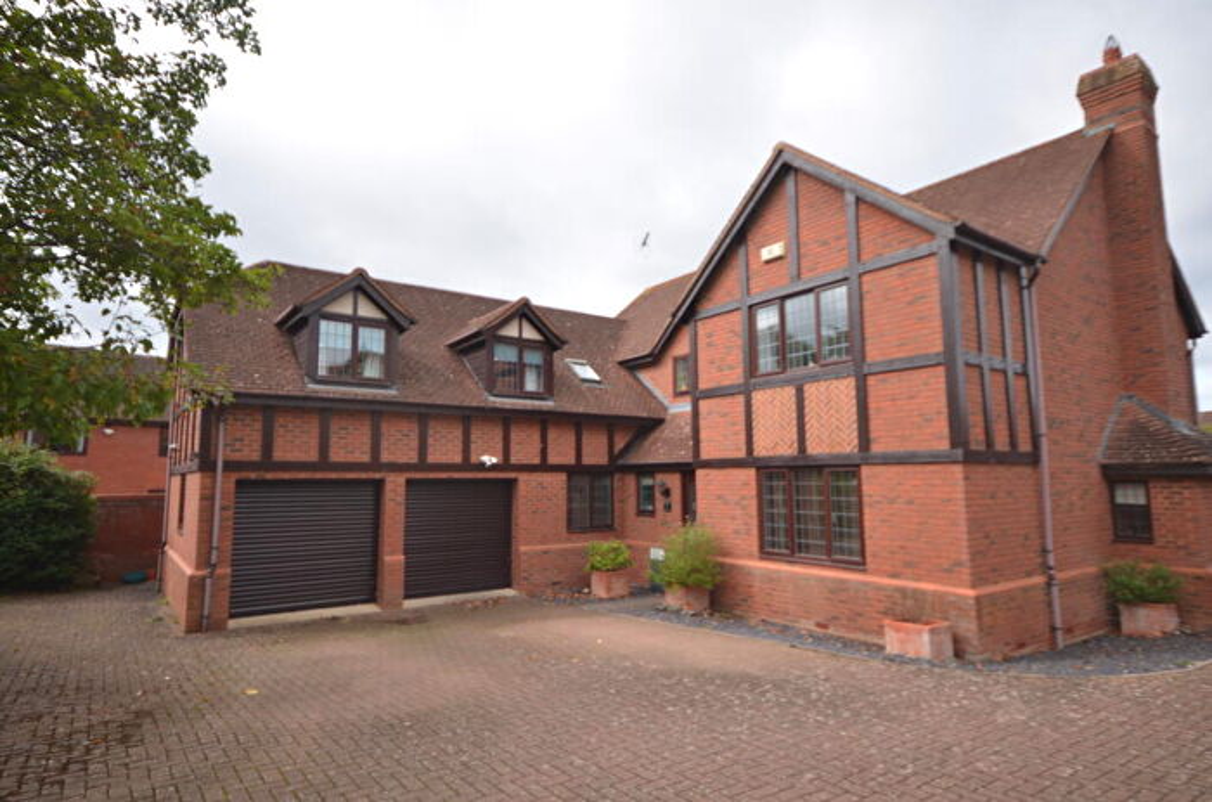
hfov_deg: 85.6
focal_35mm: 20
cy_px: 401
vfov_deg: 62.9
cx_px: 606
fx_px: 655
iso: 100
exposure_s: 1/250
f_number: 4.5
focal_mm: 13
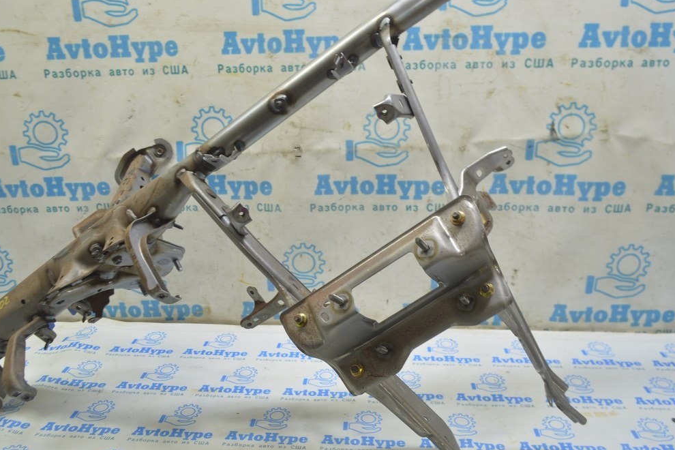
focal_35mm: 31
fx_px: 581
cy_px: 230
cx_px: 328
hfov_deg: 60.3
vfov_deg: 42.3
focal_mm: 20
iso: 400
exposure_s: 1/20
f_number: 5.6
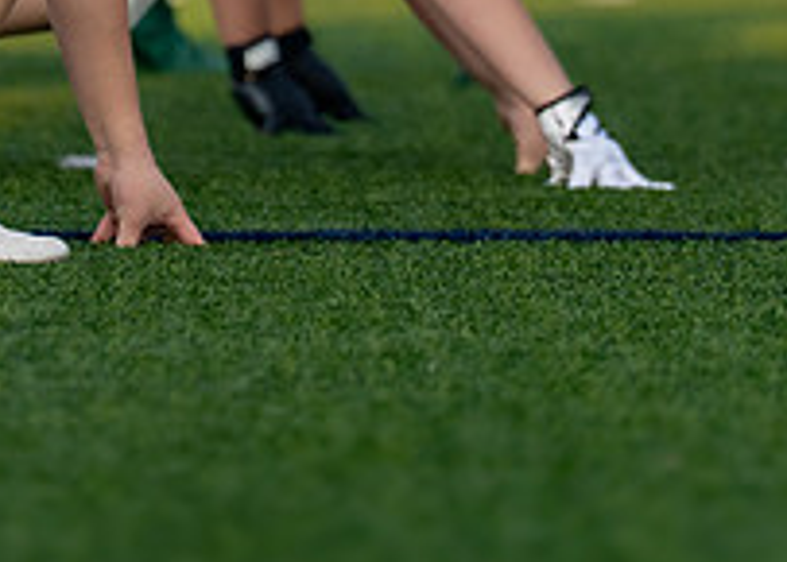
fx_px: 16384
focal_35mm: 733
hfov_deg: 2.8
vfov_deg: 2.0
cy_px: -243
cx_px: 202
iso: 400
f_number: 2.8
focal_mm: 180
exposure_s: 1/2500
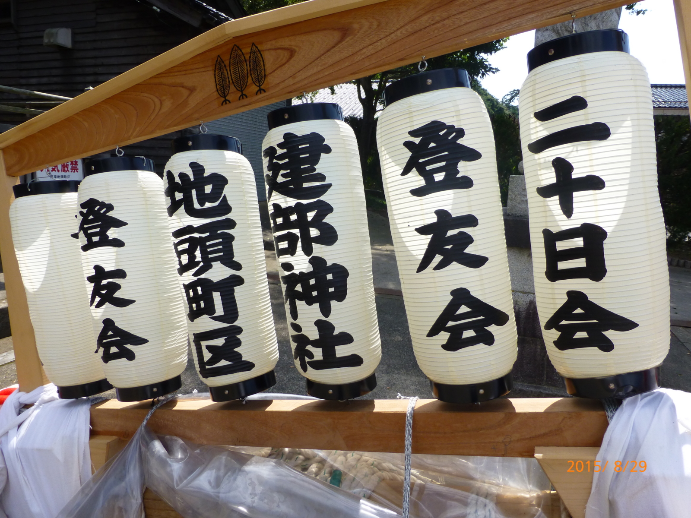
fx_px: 479
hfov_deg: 71.6
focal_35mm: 24
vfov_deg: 56.8
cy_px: 259
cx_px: 346
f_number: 4
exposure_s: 1/640
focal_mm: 4.3
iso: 100
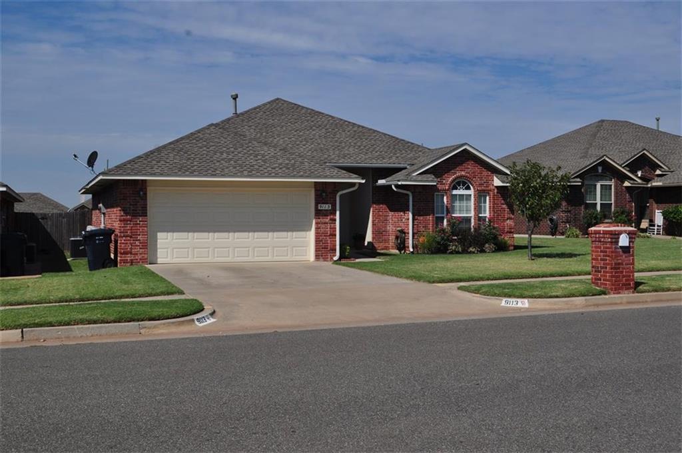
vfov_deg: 31.8
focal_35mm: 42
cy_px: 226
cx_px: 341
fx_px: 794
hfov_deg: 46.5
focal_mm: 28
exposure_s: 1/500
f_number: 11
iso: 200
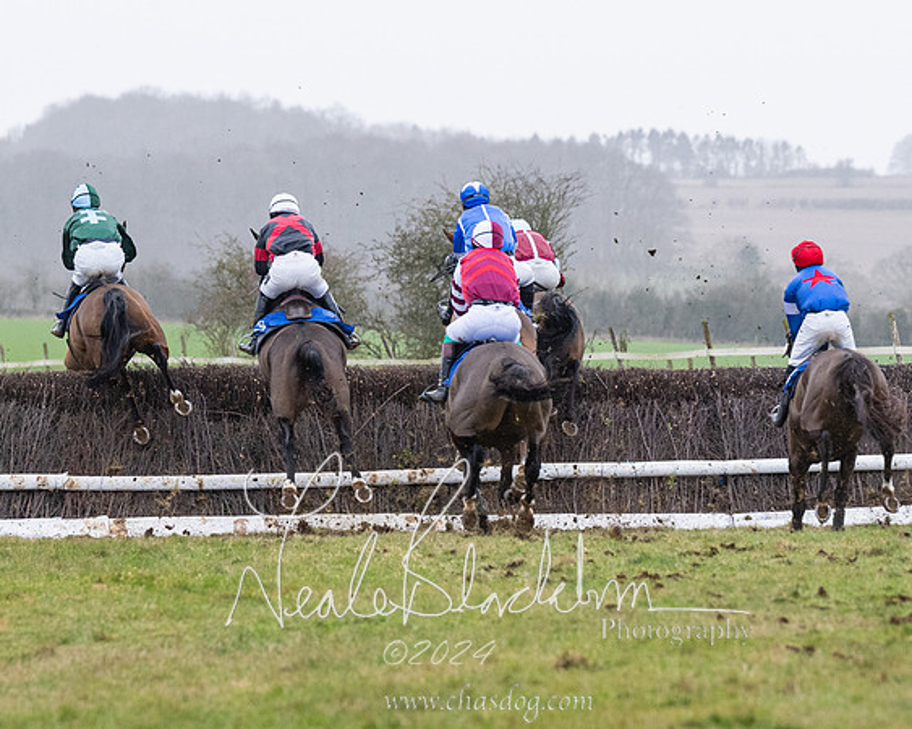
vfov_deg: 3.9
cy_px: 362
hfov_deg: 4.9
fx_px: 10651
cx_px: 491
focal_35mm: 395
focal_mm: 175
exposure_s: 1/1600
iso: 800
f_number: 4
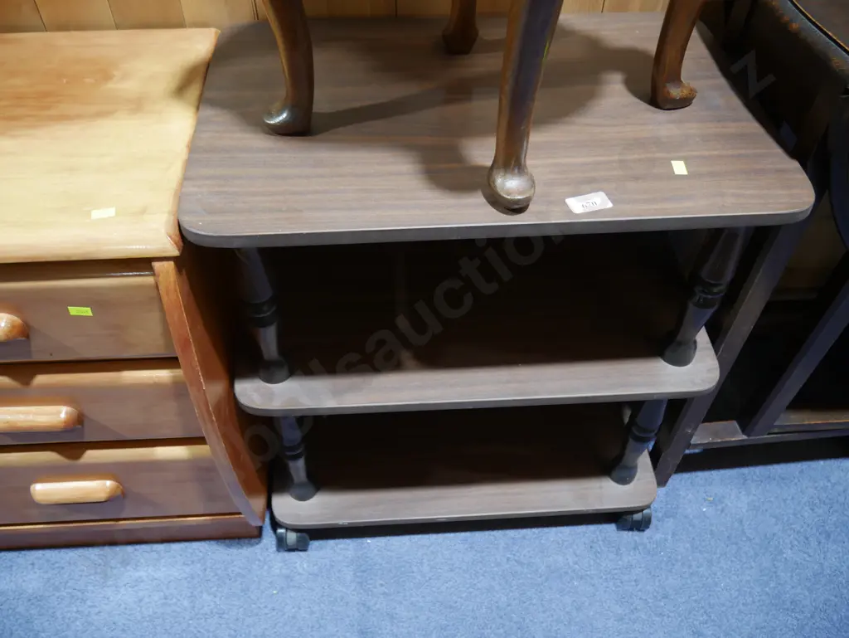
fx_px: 687
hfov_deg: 63.4
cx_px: 424
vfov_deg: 49.8
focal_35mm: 28
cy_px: 319
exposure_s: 1/60
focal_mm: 14
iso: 640
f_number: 3.5
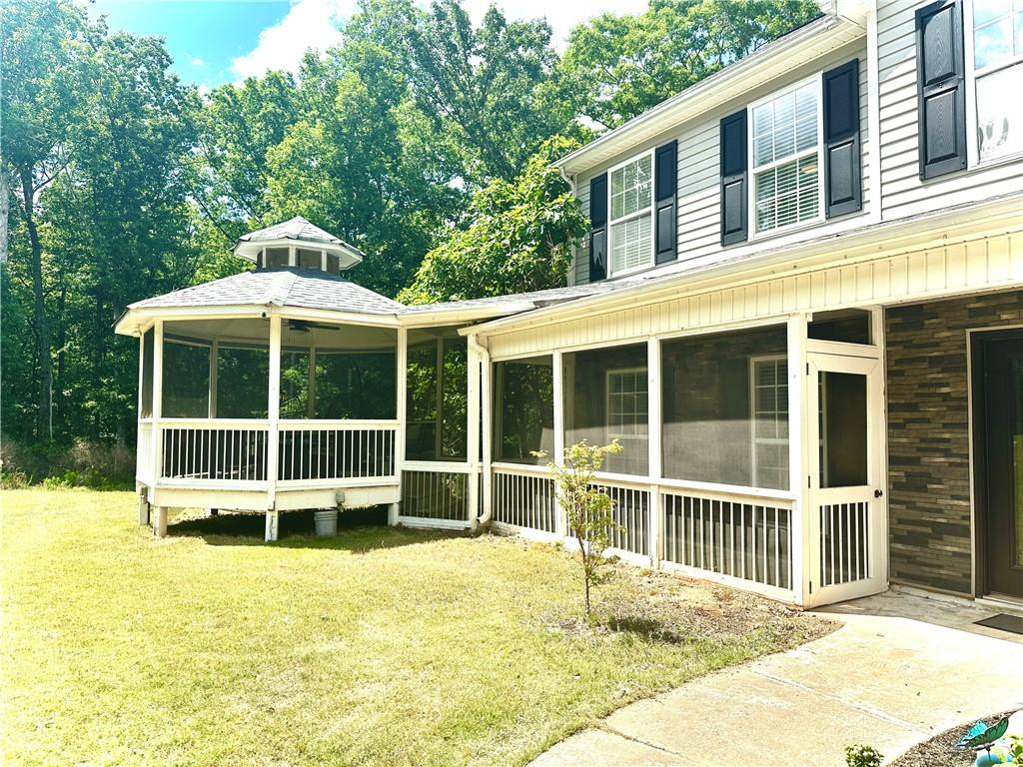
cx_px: 512
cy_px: 384
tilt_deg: +3.1
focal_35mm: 24
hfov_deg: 71.6
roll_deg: -0.3
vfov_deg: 56.8
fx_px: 709
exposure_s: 1/3155
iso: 80
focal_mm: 6.86
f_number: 1.78
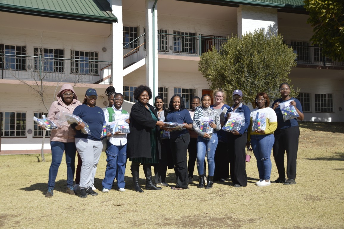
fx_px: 444
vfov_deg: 28.9
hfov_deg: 42.4
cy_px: 114
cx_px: 172
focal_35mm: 46
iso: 100
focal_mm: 31
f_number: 4.5
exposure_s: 1/800
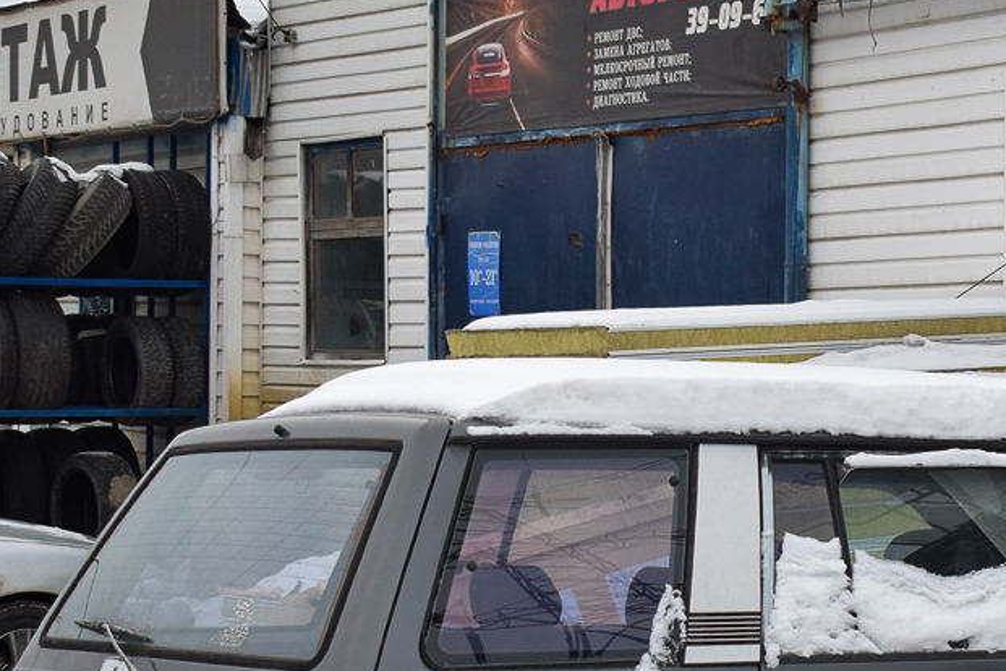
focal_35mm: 87
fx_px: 2431
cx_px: 815
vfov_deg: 15.5
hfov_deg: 23.0
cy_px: 614
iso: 800
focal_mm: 30
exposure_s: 1/800
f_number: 5.6
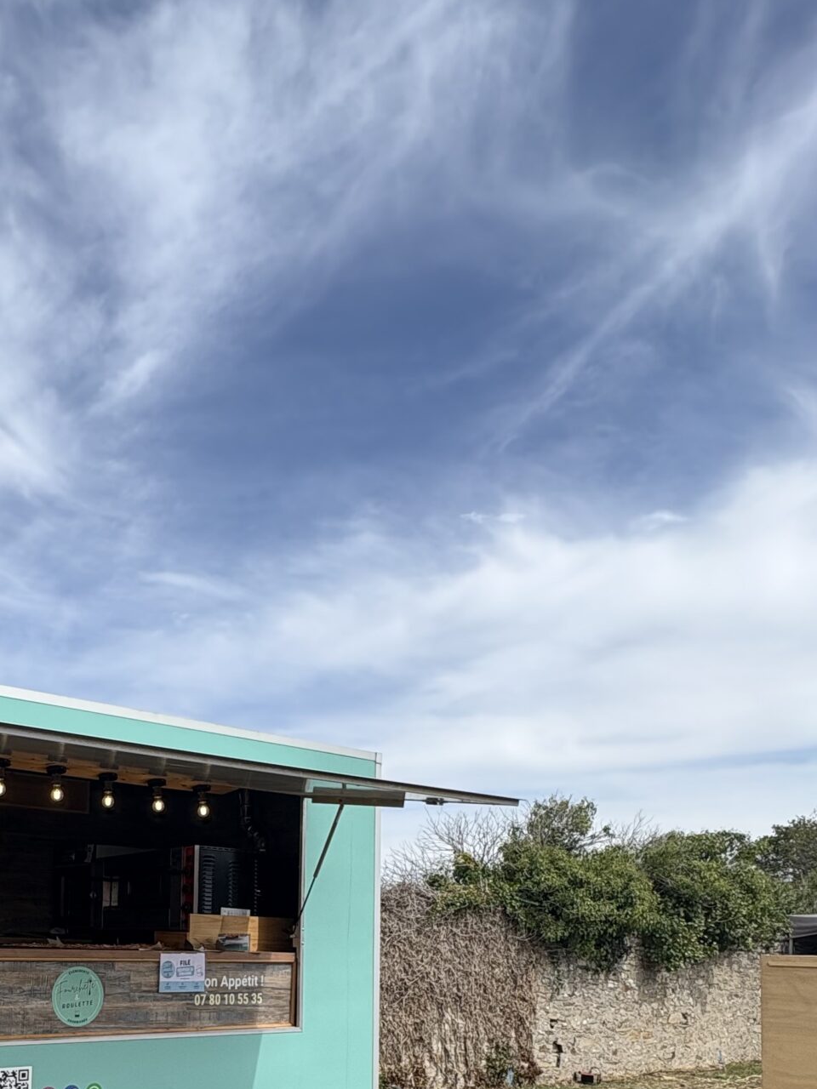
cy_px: 909
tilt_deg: +3.6
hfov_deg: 45.5
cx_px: 95
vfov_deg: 57.4
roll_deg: -0.7
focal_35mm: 28
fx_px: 881
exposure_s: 1/1178
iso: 40
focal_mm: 2.22
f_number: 2.2
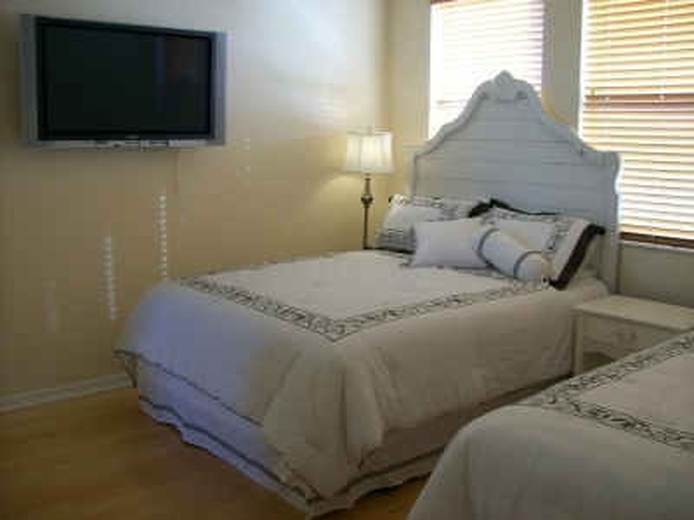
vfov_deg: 39.7
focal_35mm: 36
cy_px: 260
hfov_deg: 51.4
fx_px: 722
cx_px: 347
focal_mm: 6
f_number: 2.7
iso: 83
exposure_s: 1/64
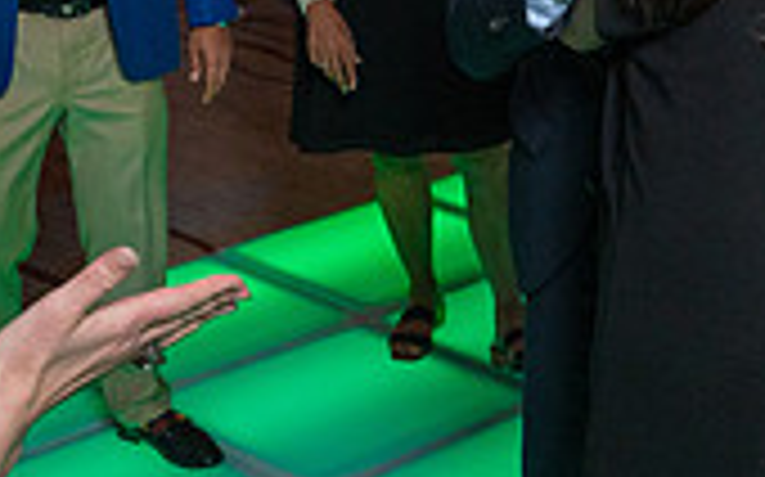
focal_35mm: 89
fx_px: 1854
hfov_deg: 22.8
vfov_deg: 14.6
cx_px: 659
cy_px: 185
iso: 2000
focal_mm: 24
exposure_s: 1/200
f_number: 5.6
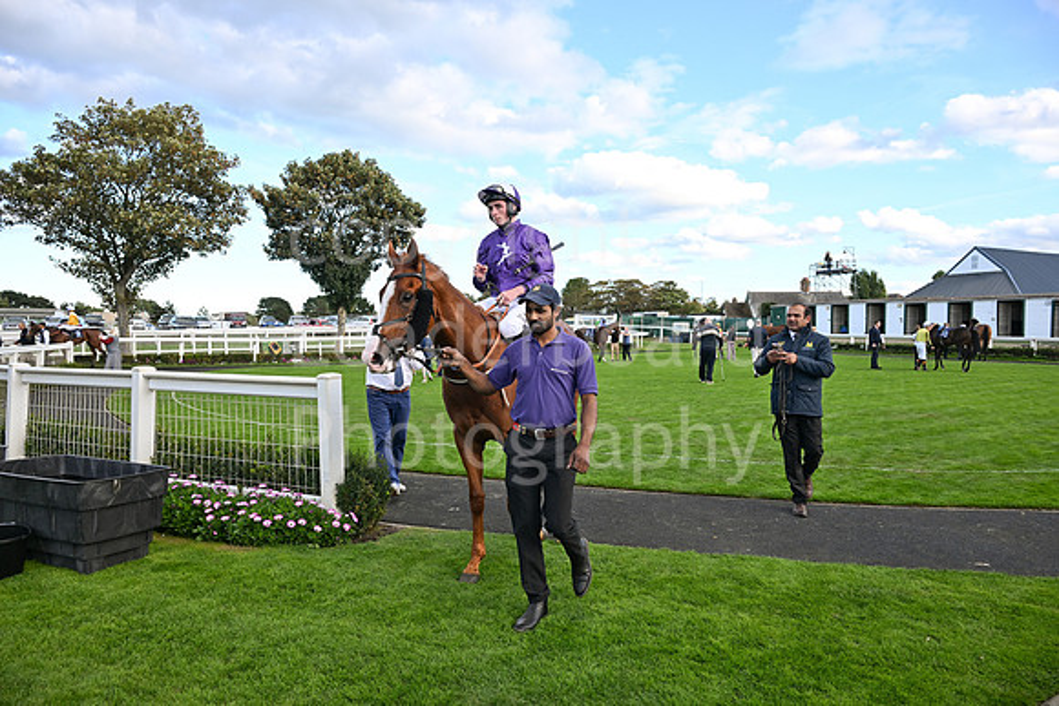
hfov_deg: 73.7
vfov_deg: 53.2
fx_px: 706
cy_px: 353
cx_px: 530
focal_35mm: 24
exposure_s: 1/640
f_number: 5
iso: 400
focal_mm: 24
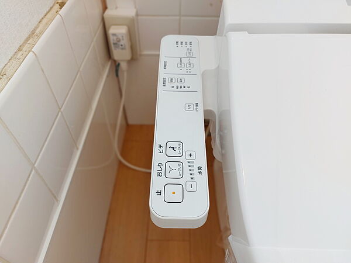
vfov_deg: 56.8
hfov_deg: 71.6
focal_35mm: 24
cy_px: 132
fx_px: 243
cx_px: 176
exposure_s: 1/30
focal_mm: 5.23
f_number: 1.8
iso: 25
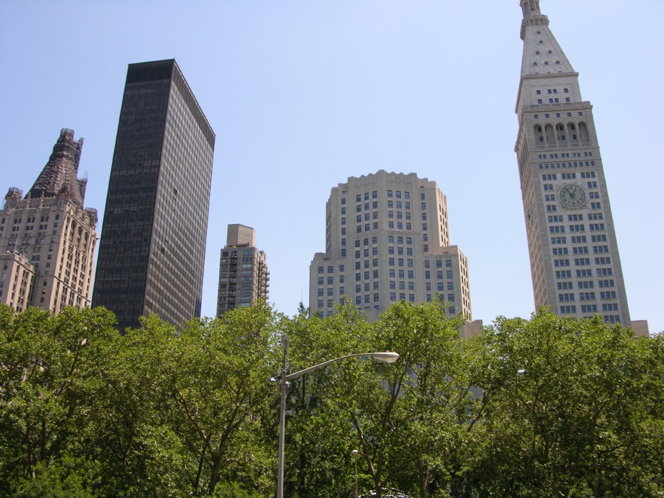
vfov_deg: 40.7
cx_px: 332
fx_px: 671
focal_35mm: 35
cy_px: 249
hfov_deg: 52.6
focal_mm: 8.9
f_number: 5.6
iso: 50
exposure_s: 1/168
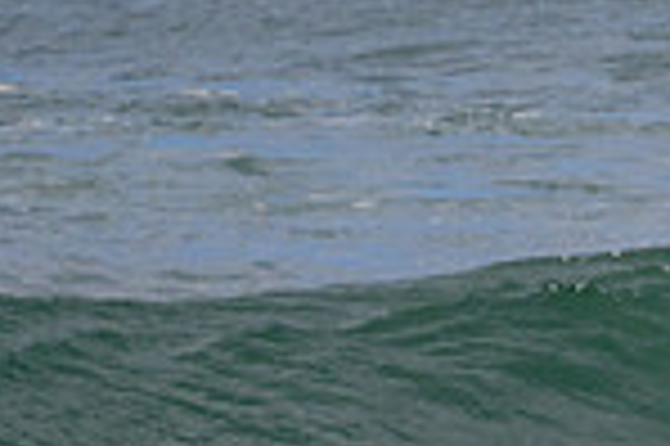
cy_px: 706
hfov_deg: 0.5
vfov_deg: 0.3
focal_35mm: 4295
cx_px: 709
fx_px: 79846
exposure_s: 1/2000
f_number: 11
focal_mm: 800
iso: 560
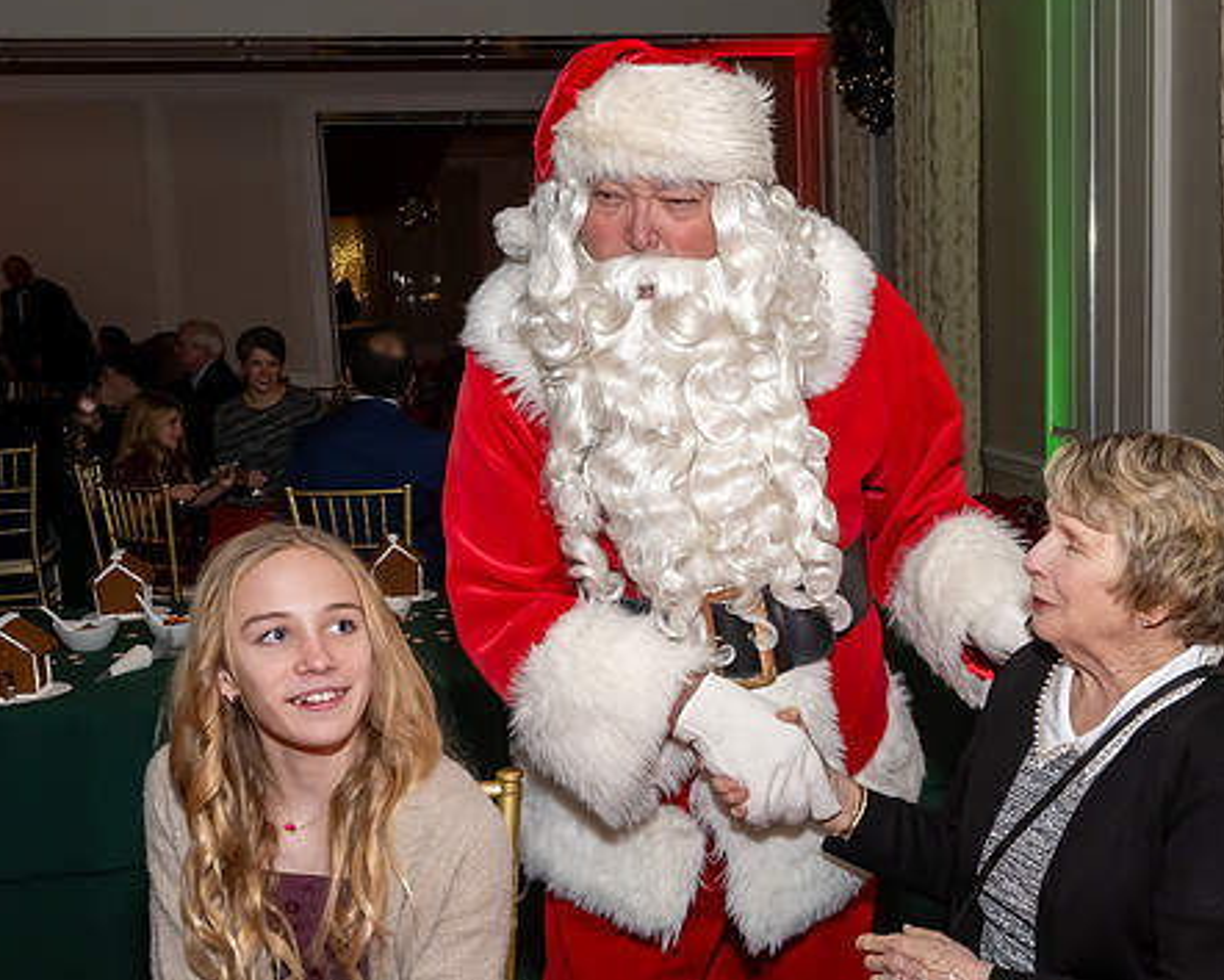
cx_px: 819
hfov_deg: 35.6
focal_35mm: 52
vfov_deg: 29.0
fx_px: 1885
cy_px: 618
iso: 500
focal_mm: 22
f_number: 7.1
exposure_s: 1/250
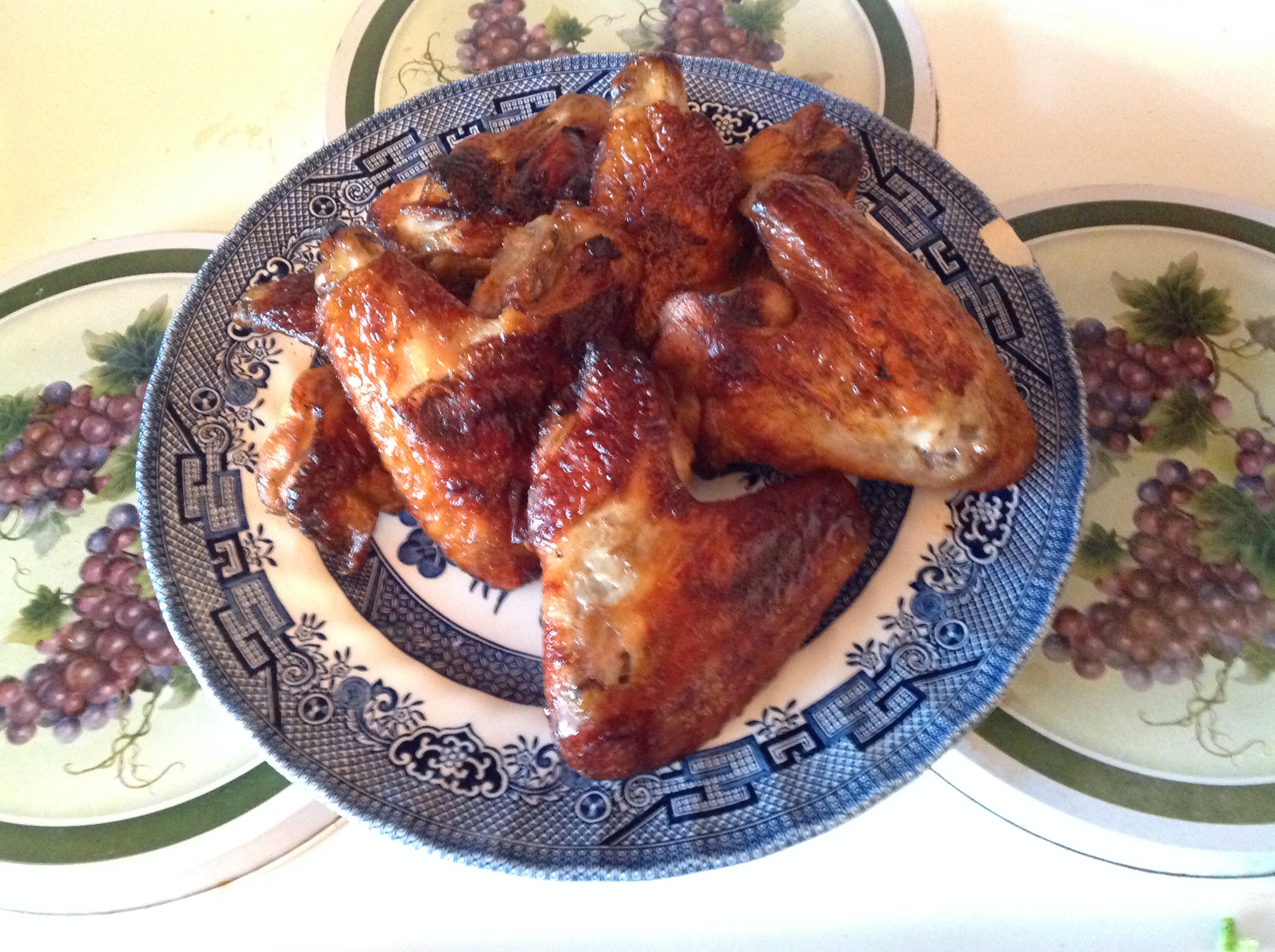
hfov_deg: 52.7
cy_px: 476
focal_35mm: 35
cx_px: 638
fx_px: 1287
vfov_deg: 40.6
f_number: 2.4
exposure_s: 1/15
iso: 800
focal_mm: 4.28
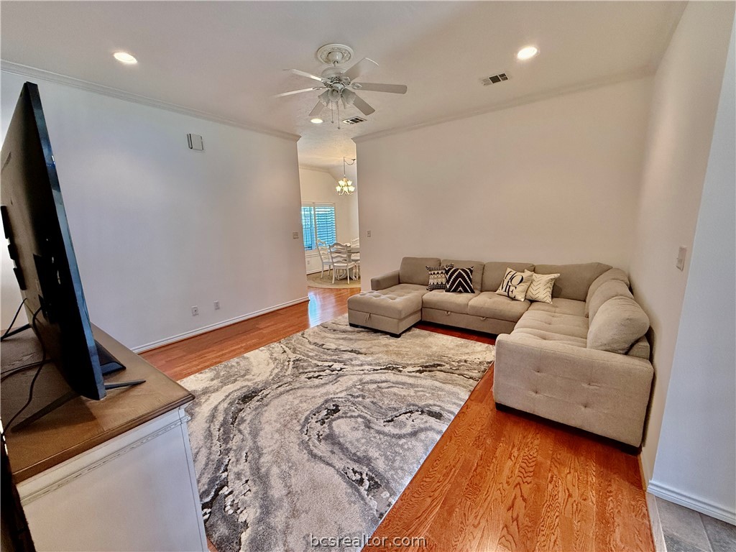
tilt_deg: -10.6
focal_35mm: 14
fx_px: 298
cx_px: 368
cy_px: 276
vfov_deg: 85.7
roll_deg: +2.1
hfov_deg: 102.1
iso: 400
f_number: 2.2
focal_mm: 2.22
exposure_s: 1/120
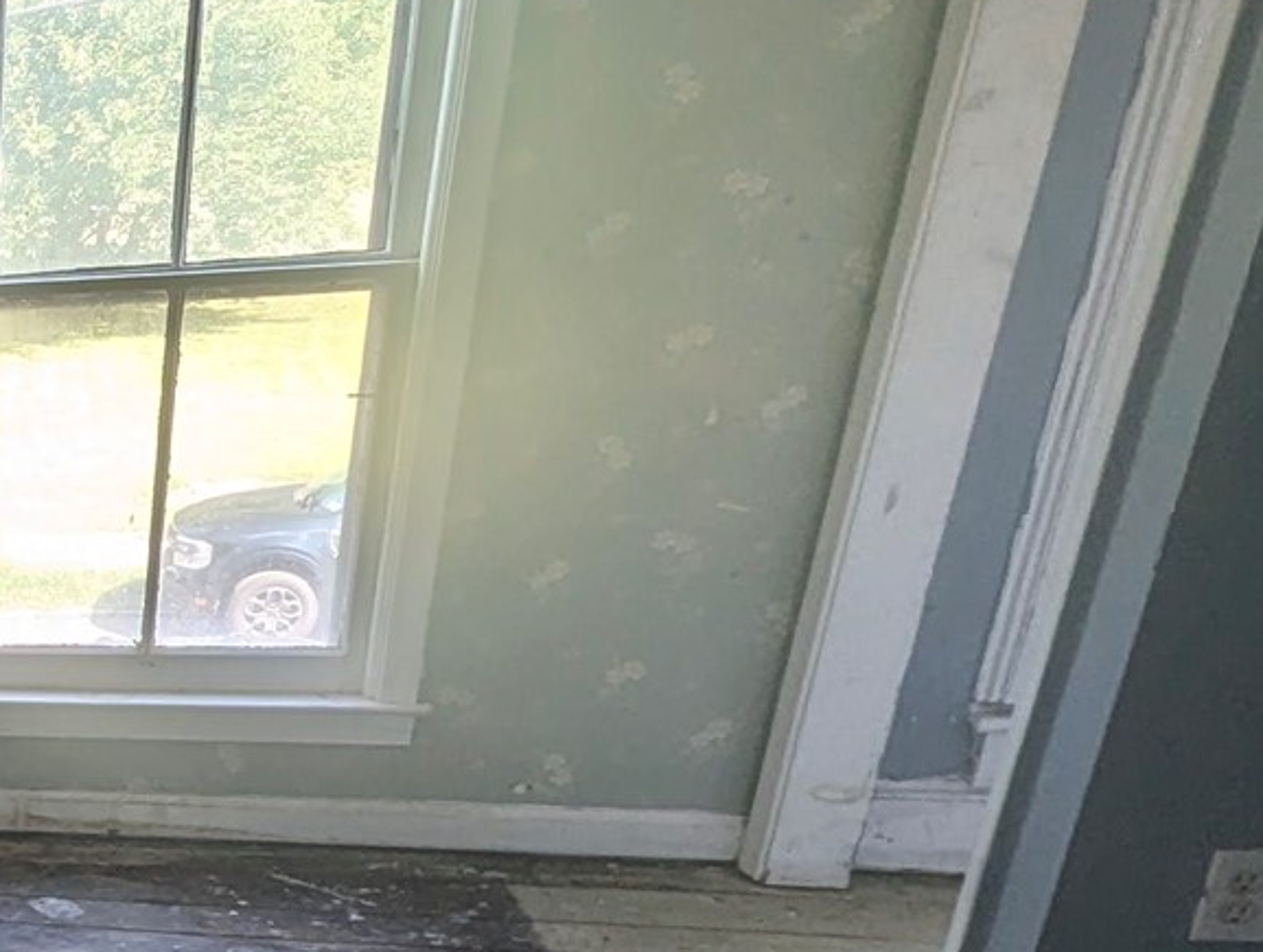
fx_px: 1682
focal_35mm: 46
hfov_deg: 27.9
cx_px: -625
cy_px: 882
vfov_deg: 30.1
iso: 41
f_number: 2.2
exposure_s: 1/60.7
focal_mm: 1.95
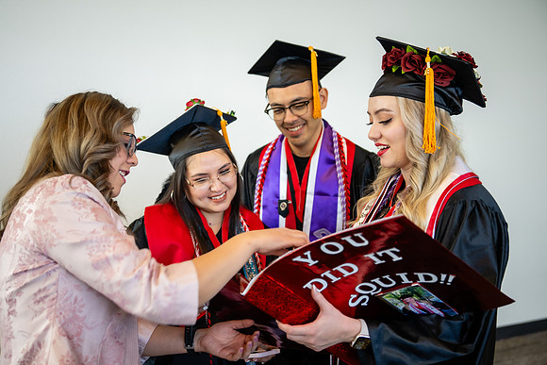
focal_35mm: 49
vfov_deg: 27.4
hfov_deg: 40.1
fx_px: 749
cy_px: 183
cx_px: 246
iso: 320
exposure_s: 1/125
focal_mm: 42
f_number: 2.8
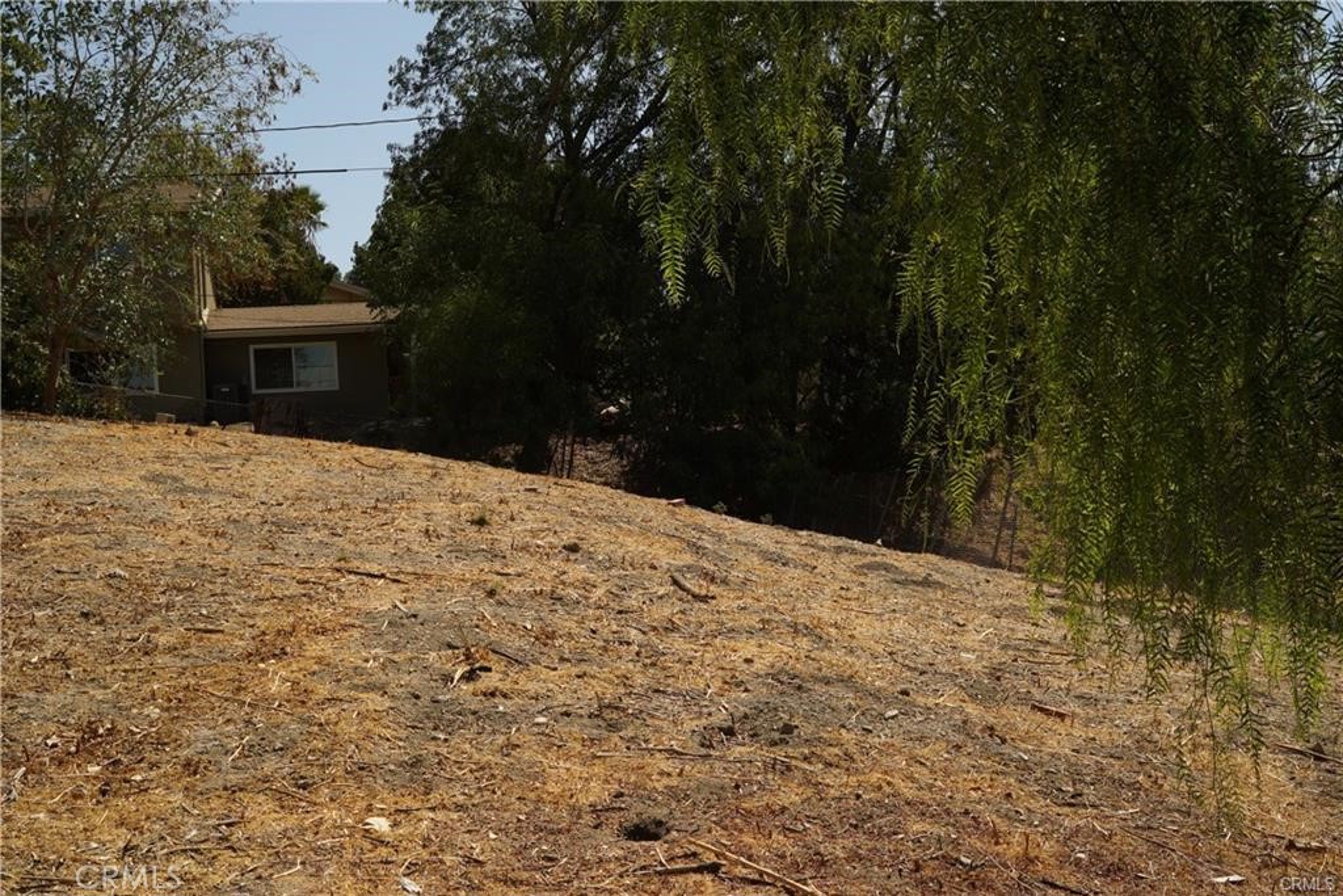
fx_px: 1865
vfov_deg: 27.0
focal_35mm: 50
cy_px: 448
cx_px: 672
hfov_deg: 39.6
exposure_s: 1/60
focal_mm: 50
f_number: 18
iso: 100
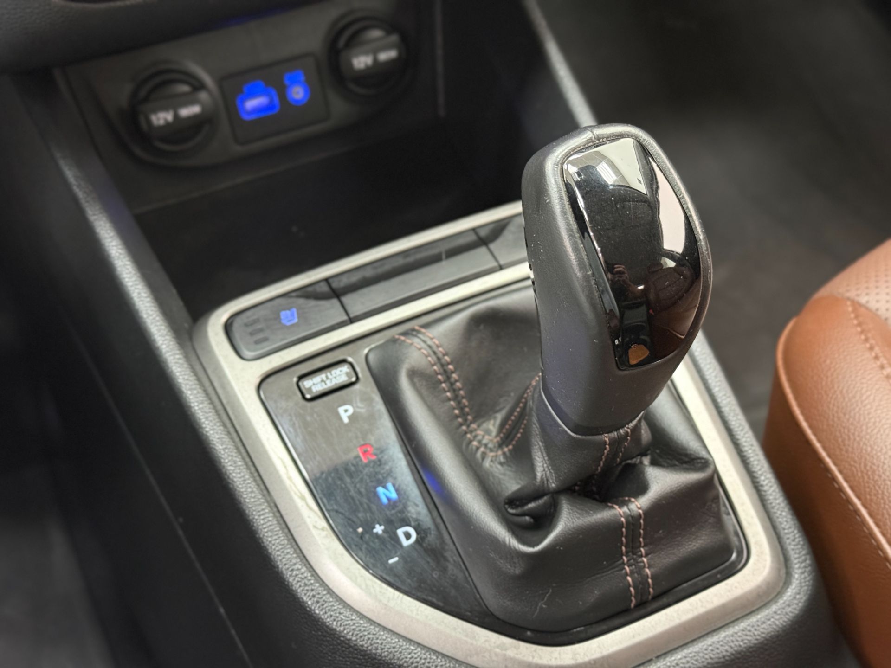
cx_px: 446
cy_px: 334
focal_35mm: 48
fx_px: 1235
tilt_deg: -49.6
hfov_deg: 39.7
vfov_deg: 30.3
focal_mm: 6.76
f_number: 1.78
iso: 640
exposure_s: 1/30
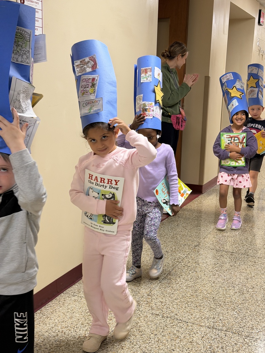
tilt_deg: -10.8
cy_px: 176
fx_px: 490
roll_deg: -1.3
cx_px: 132
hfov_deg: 30.3
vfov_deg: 39.7
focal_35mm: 48
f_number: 1.78
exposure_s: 1/60
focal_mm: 6.76
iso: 160
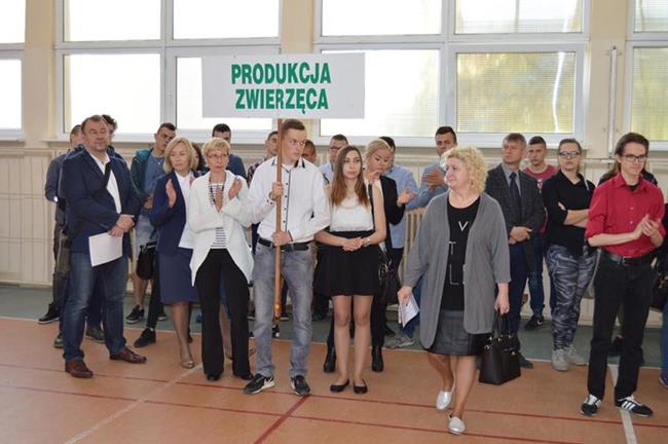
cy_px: 222
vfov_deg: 29.8
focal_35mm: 45
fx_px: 834
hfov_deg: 43.6
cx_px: 334
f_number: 4.2
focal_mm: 30
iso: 400
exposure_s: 1/60
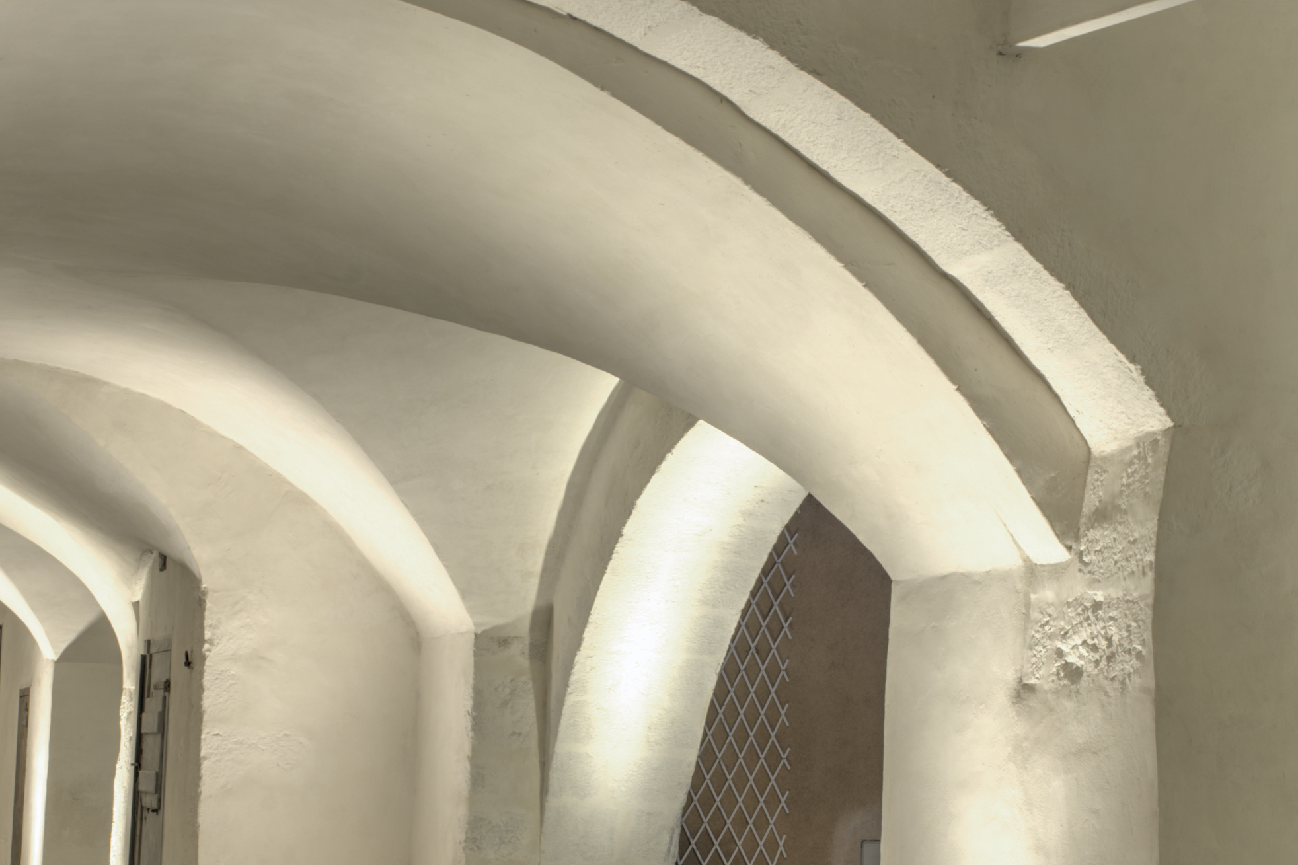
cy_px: 662
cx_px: 668
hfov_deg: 26.7
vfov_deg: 17.8
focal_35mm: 76
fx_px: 2740
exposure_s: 2
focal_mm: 35
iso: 200
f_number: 14
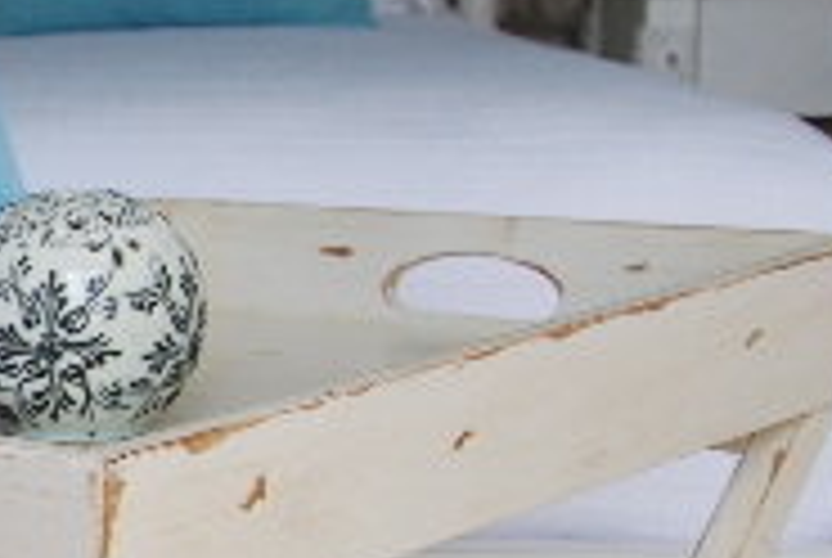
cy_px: 522
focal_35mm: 117
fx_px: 2708
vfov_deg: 11.7
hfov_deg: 14.2
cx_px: -904
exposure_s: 1/125
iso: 200
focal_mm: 18
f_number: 5.6
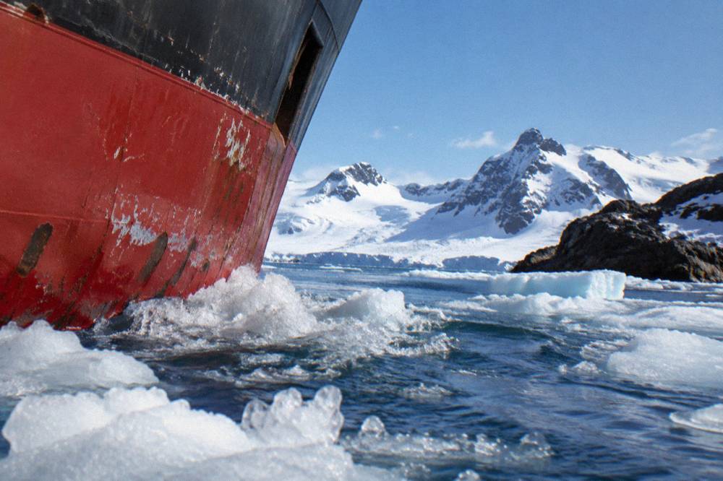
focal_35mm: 40
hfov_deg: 48.5
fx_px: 803
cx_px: 362
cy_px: 240
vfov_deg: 33.4
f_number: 4.5
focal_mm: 40
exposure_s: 1/640
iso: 200
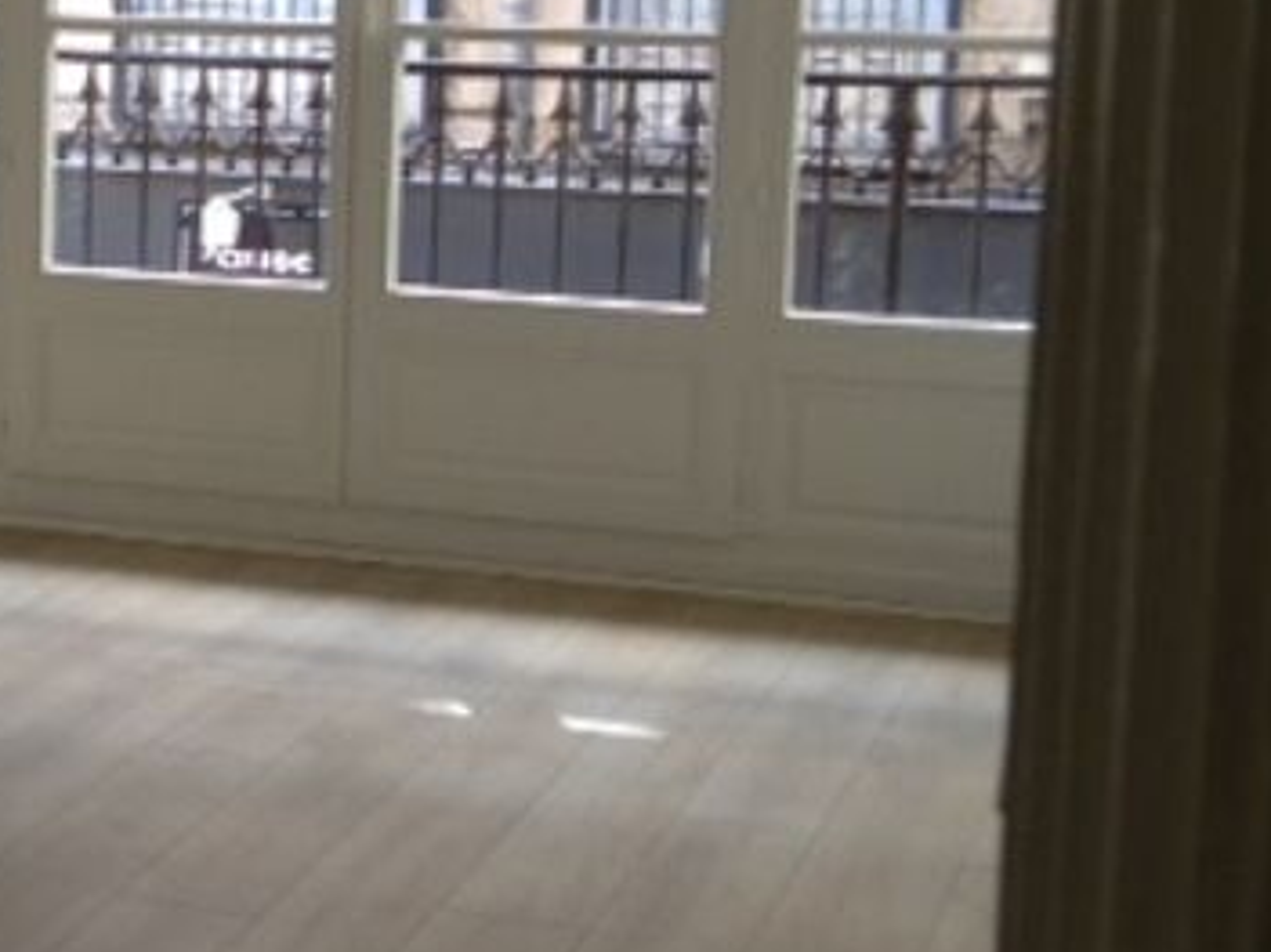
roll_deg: -1.8
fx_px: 3450
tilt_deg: -8.2
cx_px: -185
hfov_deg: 19.8
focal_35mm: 94
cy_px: 329
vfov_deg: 15.7
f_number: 2.4
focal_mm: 4.12
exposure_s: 1/30
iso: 50
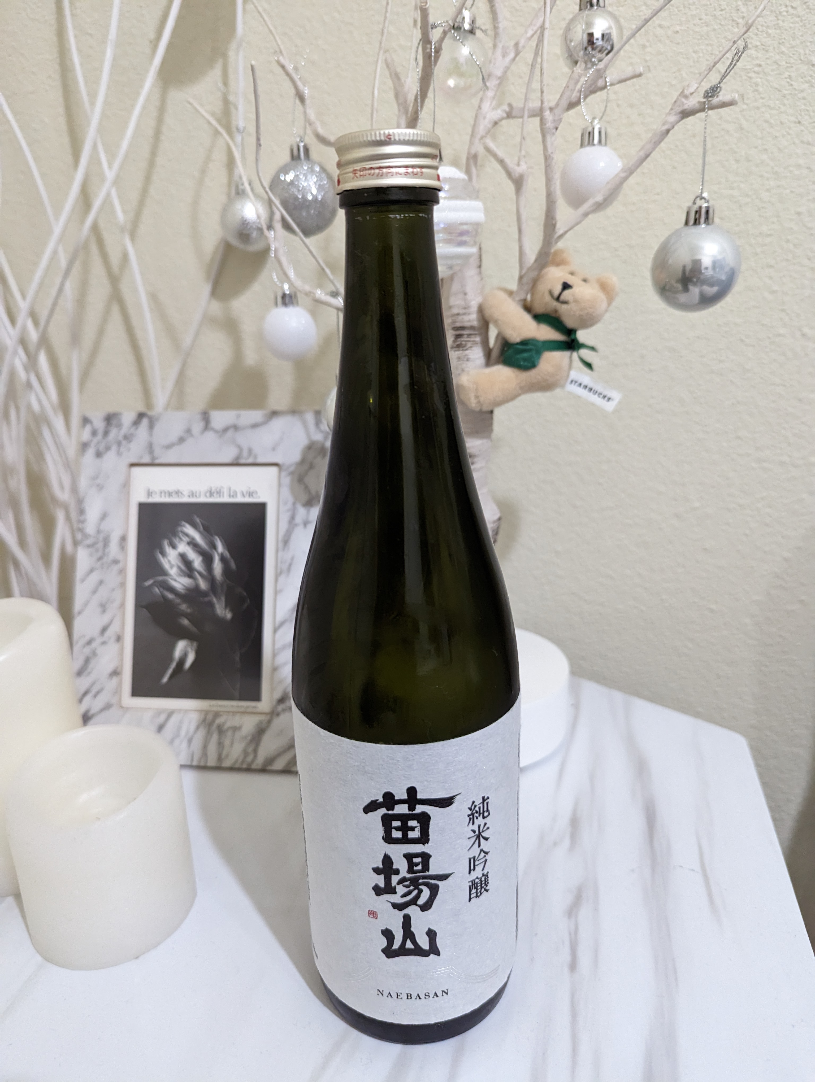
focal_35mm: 24
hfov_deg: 56.9
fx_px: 752
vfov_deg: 71.5
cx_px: 408
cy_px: 541
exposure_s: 1/104
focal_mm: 6.81
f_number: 1.85
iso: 1347
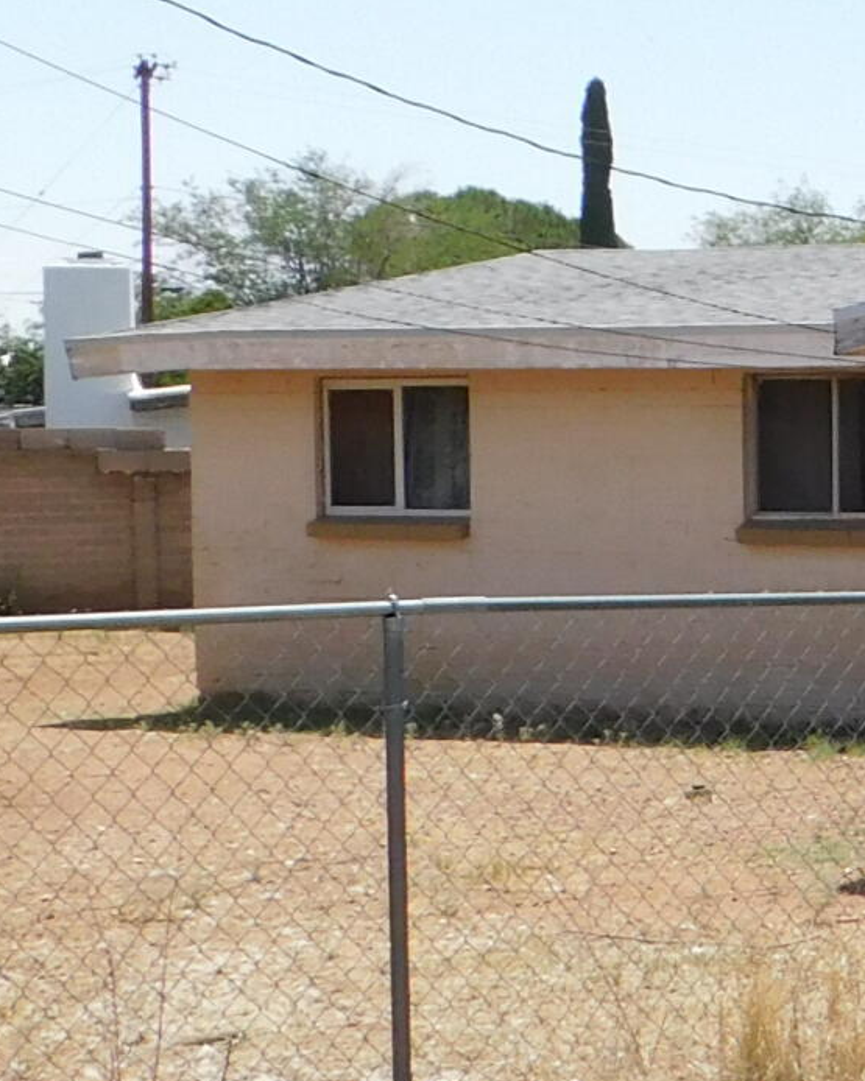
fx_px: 3105
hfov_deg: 13.8
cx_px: 1657
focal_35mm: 97
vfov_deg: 19.8
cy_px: 539
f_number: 3
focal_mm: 4
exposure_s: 1/1250
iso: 125
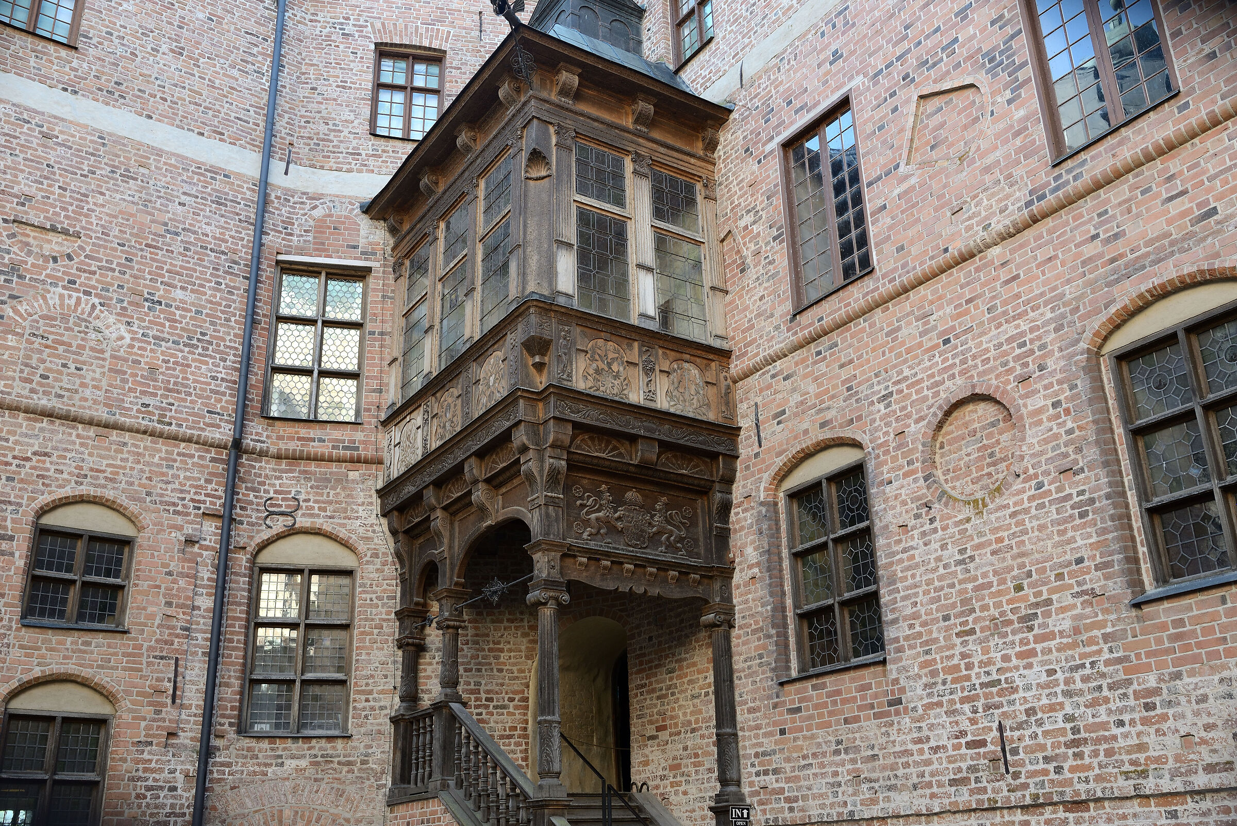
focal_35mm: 35
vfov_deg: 37.9
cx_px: 618
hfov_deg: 54.4
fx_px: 1203
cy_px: 413
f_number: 5.6
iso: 500
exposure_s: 1/200
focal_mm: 35
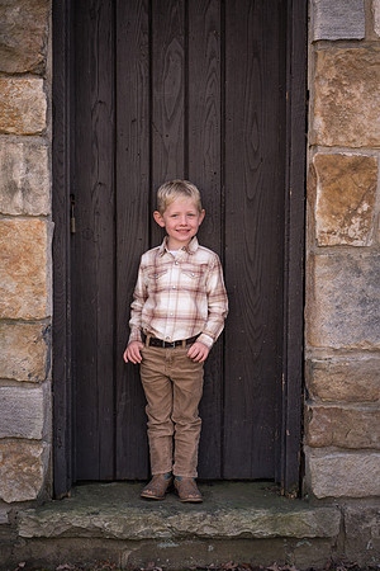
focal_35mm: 85
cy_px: 286
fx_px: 1346
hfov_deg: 16.1
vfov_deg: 23.9
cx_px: 190
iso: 320
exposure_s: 1/640
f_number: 3.2
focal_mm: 85
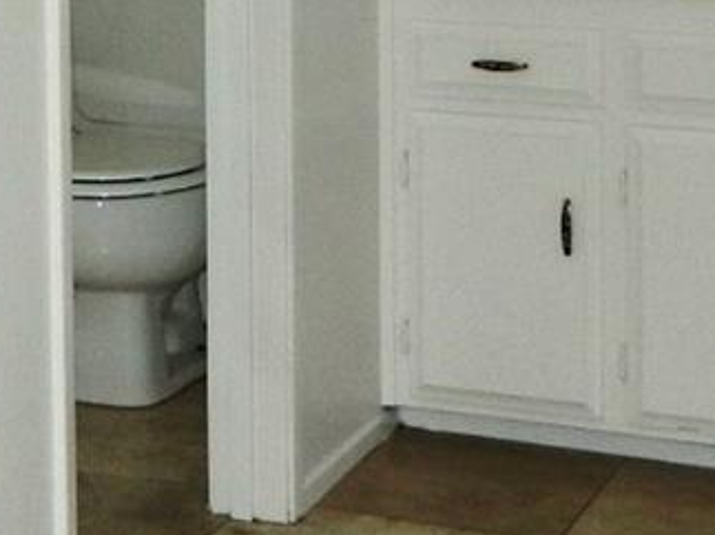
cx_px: 0
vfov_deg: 12.3
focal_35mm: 116
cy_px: -175
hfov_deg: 16.6
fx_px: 2395
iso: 200
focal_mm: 4.5
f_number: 3.1
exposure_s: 1/30
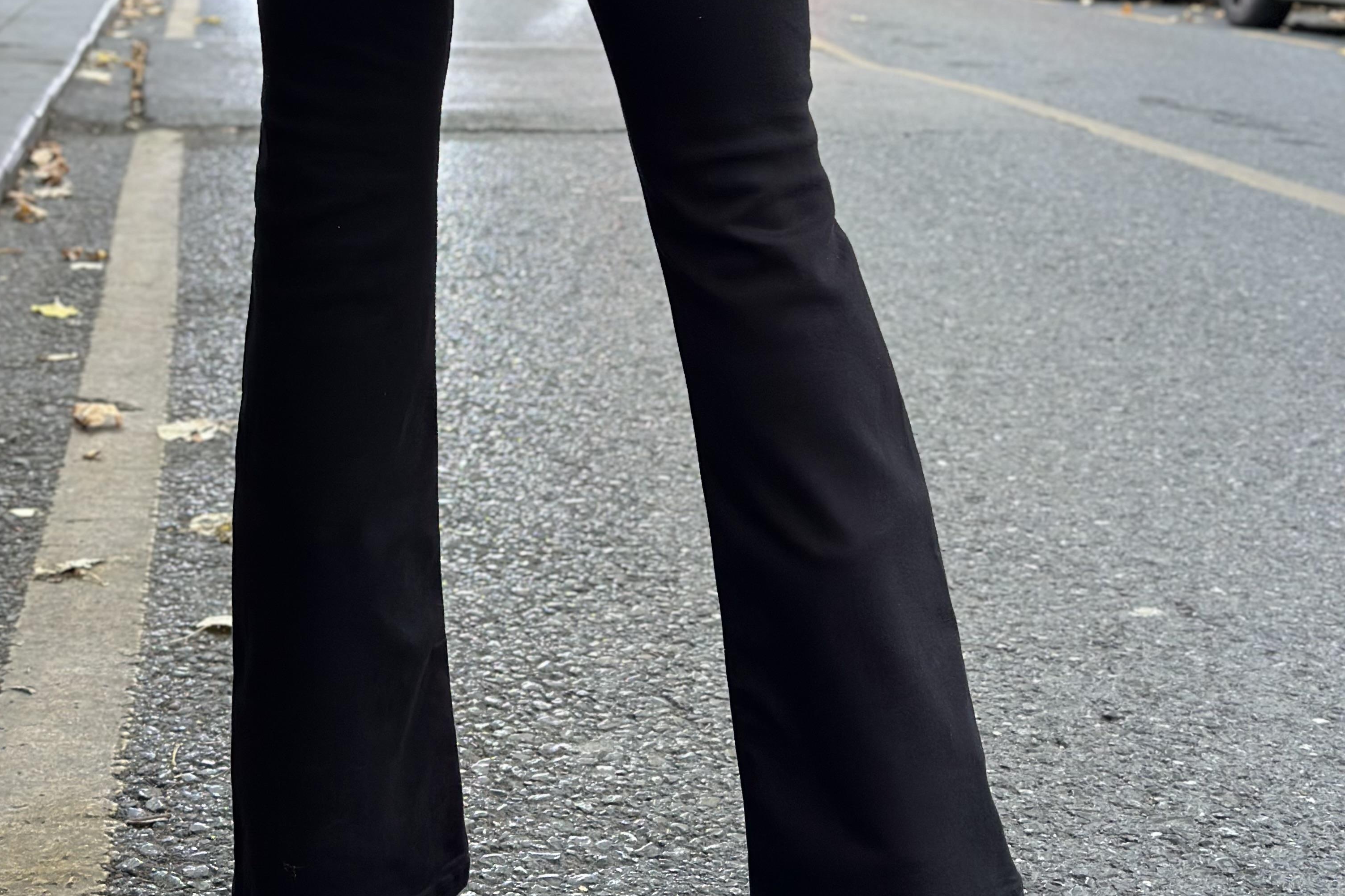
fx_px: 2503
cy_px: 117
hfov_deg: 30.1
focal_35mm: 67
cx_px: 669
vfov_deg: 20.0
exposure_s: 1/50
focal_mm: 6.86
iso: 200
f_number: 1.78
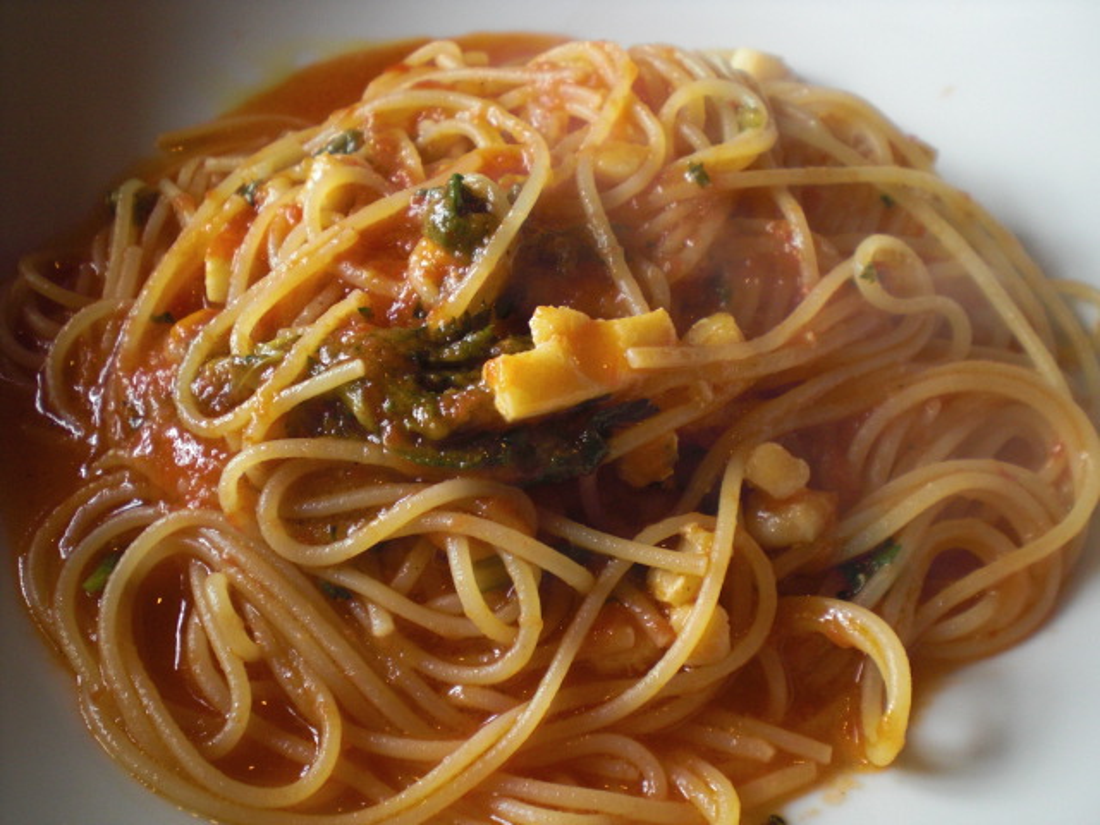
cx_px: 550
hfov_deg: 49.0
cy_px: 412
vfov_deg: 37.7
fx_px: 1208
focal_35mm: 38
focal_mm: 6.3
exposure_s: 1/25
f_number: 3.1
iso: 200
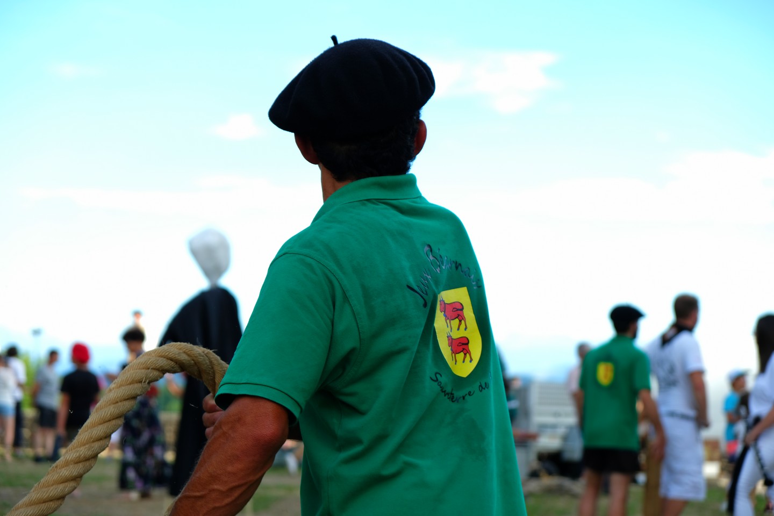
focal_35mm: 83
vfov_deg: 16.5
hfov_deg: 24.5
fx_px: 1784
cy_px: 258
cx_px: 387
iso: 100
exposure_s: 1/180
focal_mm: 55
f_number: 4
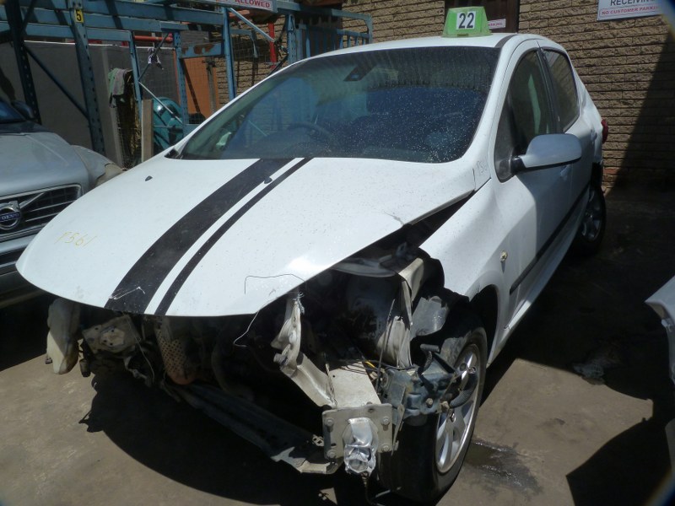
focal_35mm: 25
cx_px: 338
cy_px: 253
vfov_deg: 54.9
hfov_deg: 69.4
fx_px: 487
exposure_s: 1/800
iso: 125
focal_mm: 4.5
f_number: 5.6
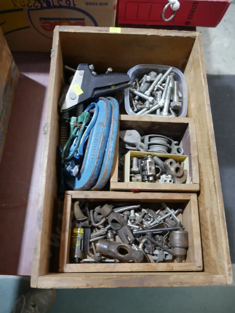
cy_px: 156
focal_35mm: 28
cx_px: 118
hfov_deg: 49.8
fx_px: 253
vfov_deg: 63.4
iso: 500
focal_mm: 14
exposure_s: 1/60
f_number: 3.5
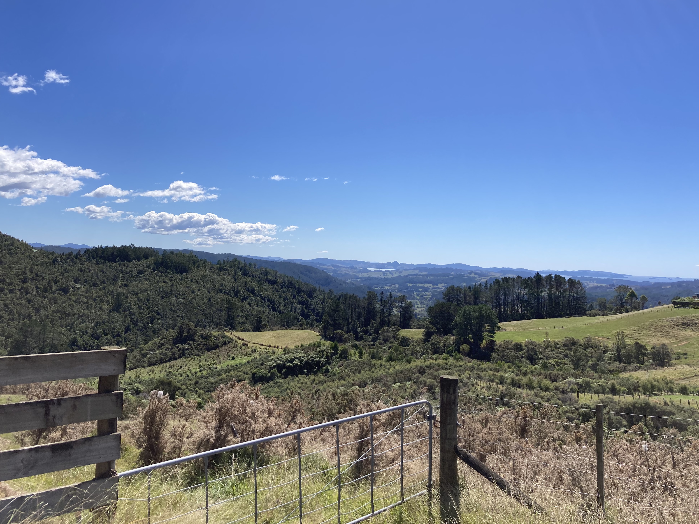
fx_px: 586
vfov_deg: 48.2
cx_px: 348
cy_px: 257
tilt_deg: +0.1
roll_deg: -2.6
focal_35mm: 29
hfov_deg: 61.7
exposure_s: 1/3205
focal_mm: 3.99
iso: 20
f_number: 1.8
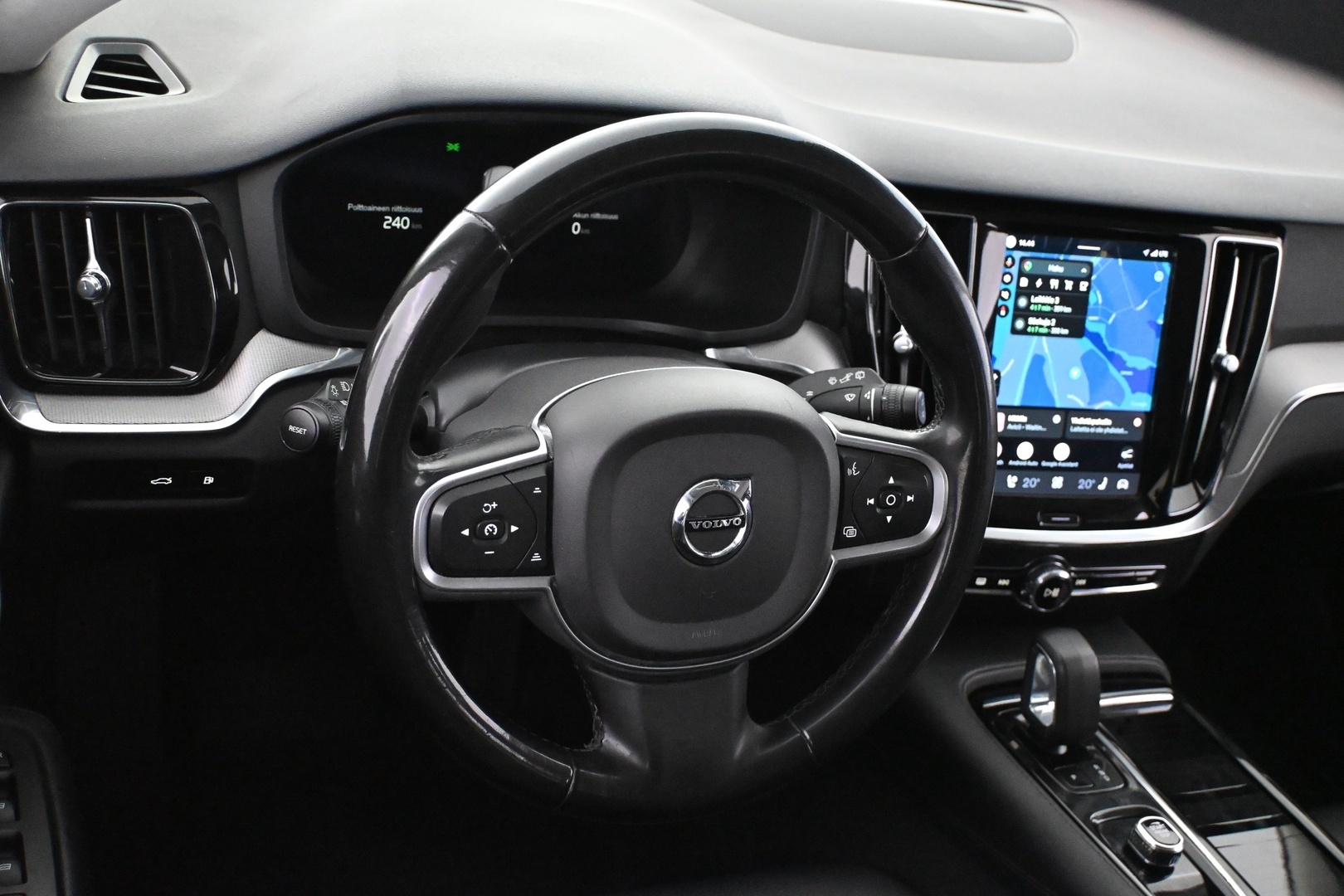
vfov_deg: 33.6
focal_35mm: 40
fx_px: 1484
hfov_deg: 48.7
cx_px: 672
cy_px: 448
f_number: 4.5
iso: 9000
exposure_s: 1/60
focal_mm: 26.5
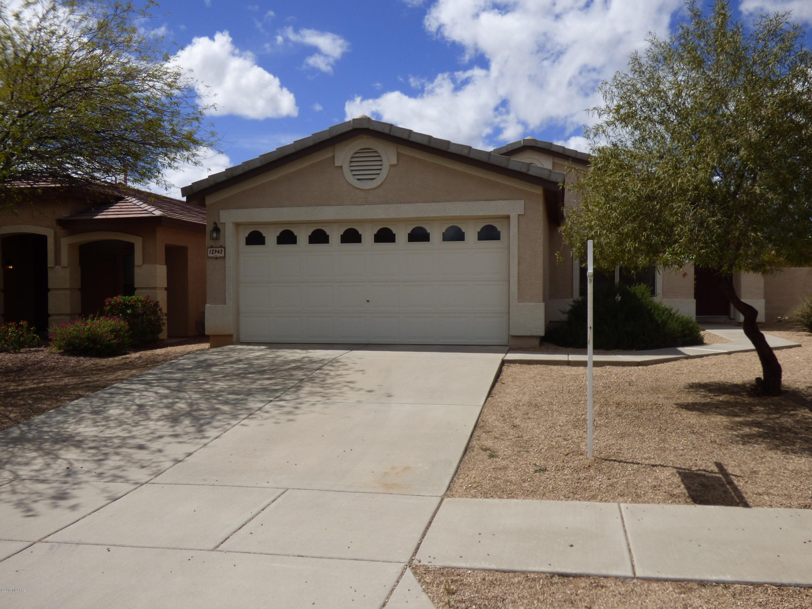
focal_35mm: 30
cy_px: 304
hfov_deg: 60.0
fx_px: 704
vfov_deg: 46.8
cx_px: 406
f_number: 4
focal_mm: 5.29
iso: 100
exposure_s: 1/2000
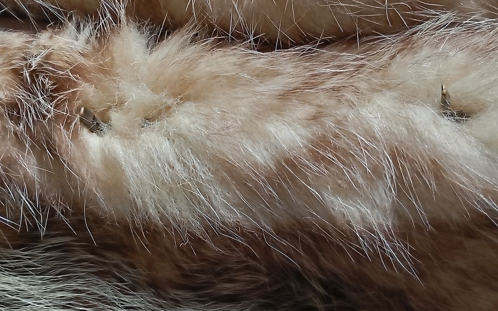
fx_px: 543
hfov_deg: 49.3
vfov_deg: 31.9
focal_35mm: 40
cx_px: 251
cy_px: 124
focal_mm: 4.27
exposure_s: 1/50
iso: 456
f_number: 1.8
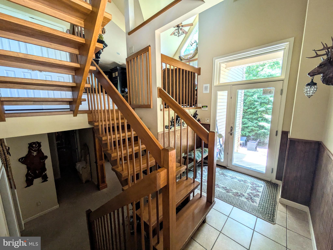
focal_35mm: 14
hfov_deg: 102.0
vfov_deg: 85.7
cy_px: 125
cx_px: 166
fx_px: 135
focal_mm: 1.83
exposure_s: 1/30
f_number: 2.2
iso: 45
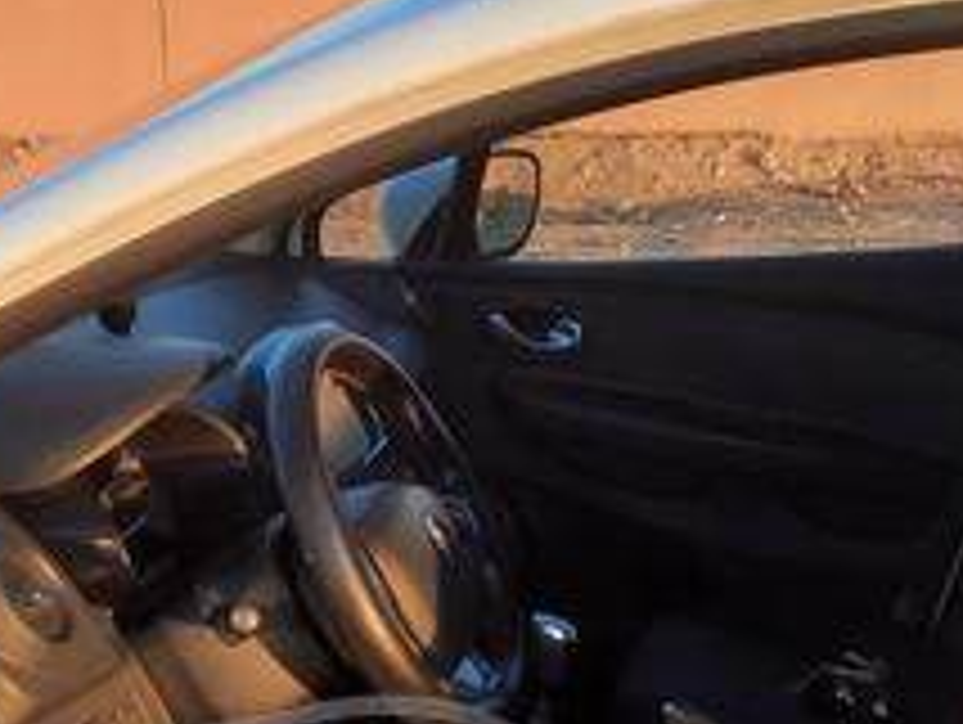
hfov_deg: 25.6
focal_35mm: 76
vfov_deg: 18.7
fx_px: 2117
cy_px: 785
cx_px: 464
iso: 32
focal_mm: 4.6
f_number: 2
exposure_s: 1/112
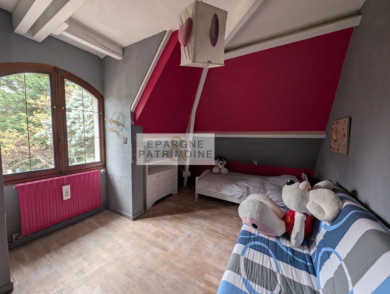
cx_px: 195
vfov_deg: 94.6
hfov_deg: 110.5
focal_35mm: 12
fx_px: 135
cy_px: 147
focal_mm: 2.23
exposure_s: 1/53.1
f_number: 1.95
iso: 43
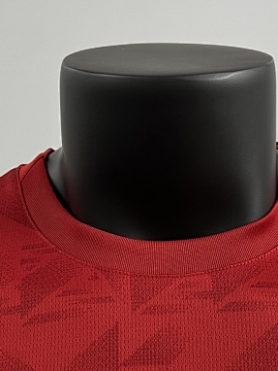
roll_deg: +0.1
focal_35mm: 34
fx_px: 364
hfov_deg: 41.5
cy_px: 156
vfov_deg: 53.7
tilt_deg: +0.3
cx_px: 176
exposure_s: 1/50
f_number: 1.5
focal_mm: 5.7
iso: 100
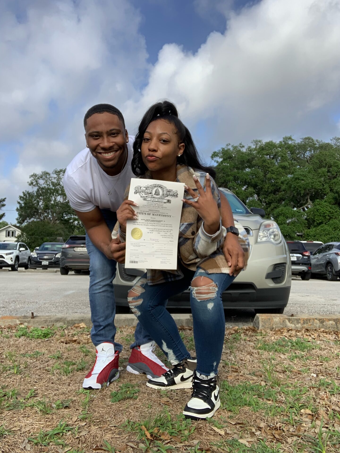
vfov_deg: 56.8
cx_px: 170
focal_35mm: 32
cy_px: 226
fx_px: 419
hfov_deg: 44.2
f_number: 2.2
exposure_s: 1/782
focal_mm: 2.87
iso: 16
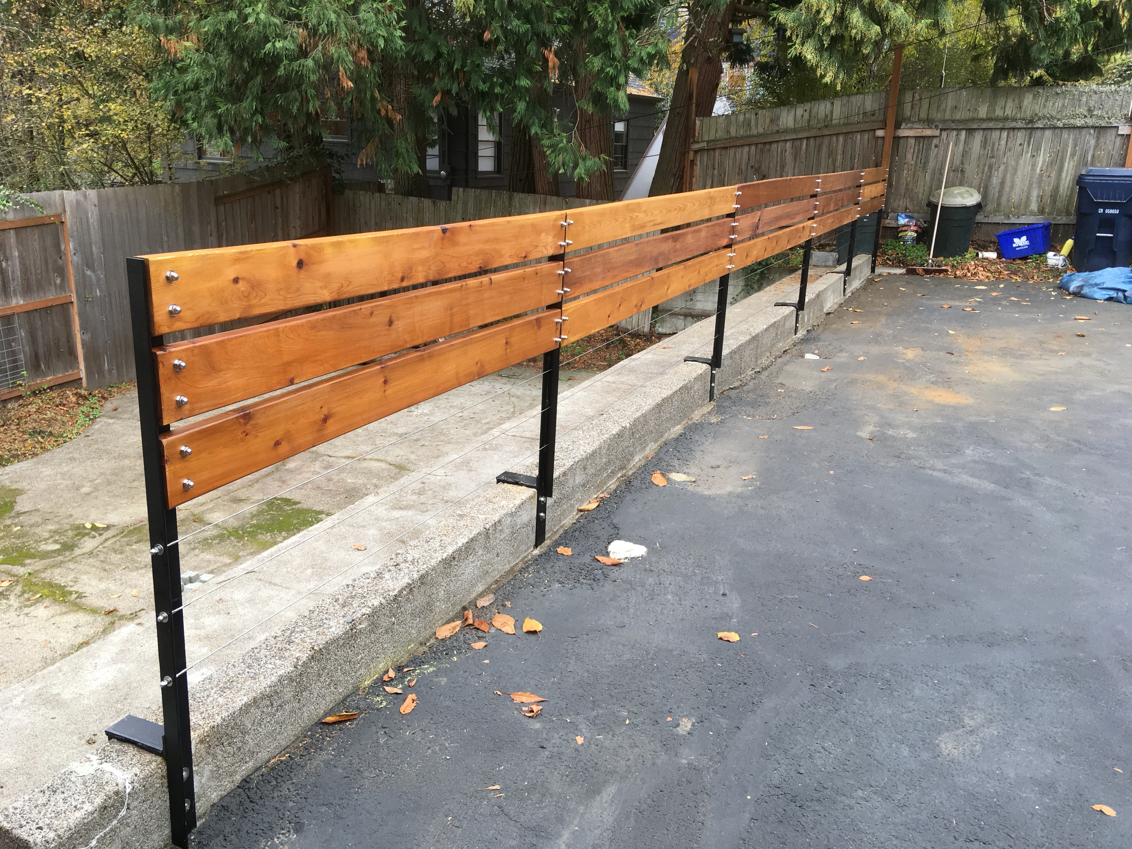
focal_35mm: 29
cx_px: 566
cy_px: 424
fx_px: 948
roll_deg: -1.5
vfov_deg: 48.2
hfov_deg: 61.7
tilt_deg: -16.5
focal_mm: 4.15
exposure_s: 1/120
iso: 32
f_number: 2.2
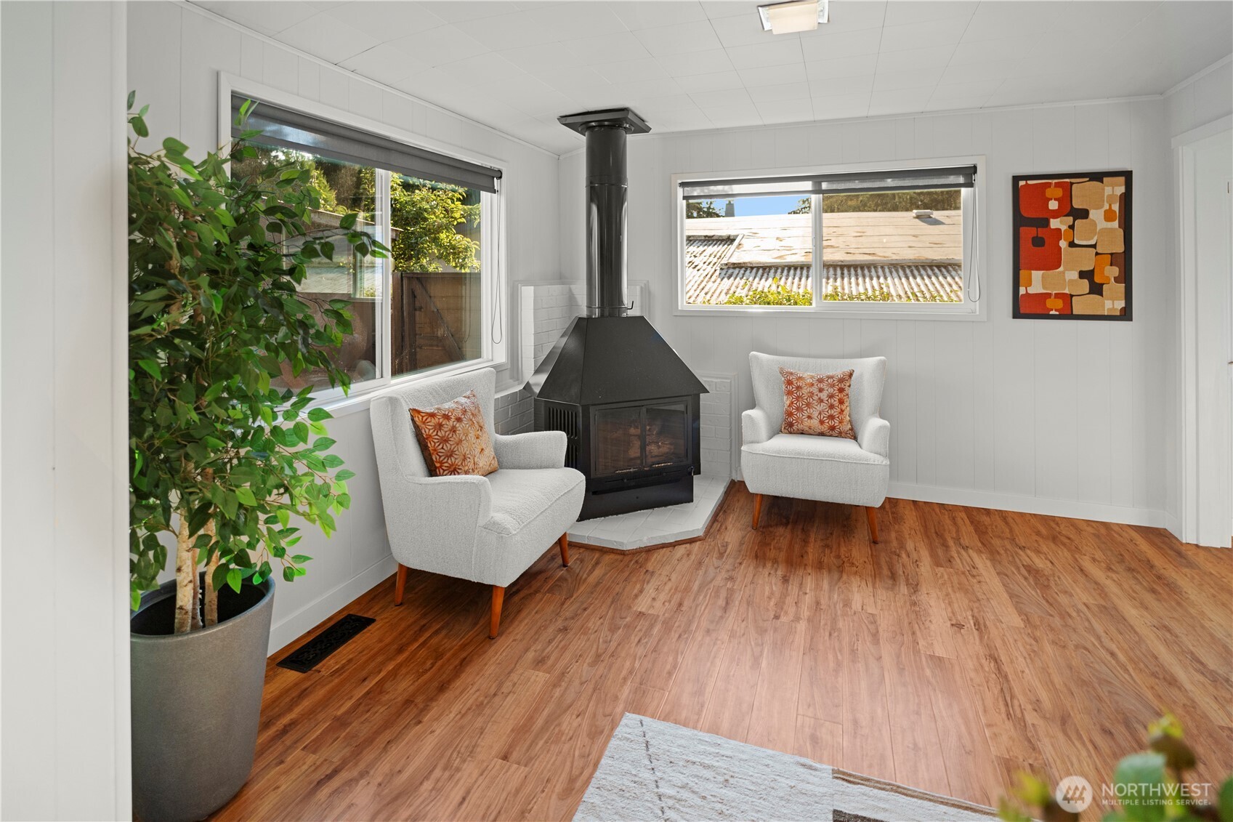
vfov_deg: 67.4
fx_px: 616
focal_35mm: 18
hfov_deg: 90.0
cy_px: 411
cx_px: 616
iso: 640
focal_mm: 18
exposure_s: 1/50
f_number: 2.8
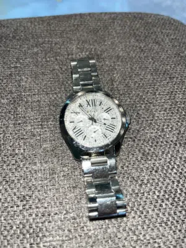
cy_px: 124
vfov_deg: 67.3
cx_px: 93
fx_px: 186
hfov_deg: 53.1
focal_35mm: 26
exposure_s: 1/74
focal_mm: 5.1
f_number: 1.6
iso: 32
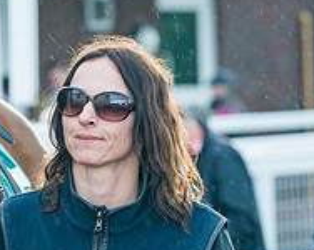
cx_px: 26
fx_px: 4549
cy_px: 168
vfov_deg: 3.2
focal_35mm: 490
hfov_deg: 4.0
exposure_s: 1/250
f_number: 5
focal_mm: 135
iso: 1000
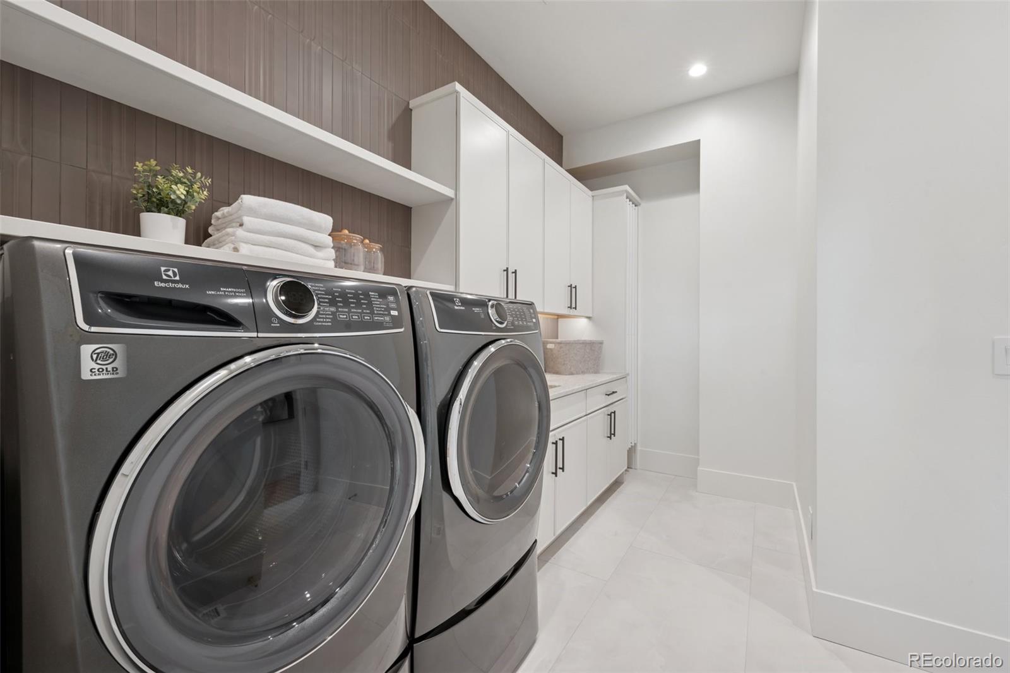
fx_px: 421
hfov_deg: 100.4
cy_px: 336
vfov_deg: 77.3
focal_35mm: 15
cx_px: 505
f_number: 11
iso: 100
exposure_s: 1
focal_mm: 15
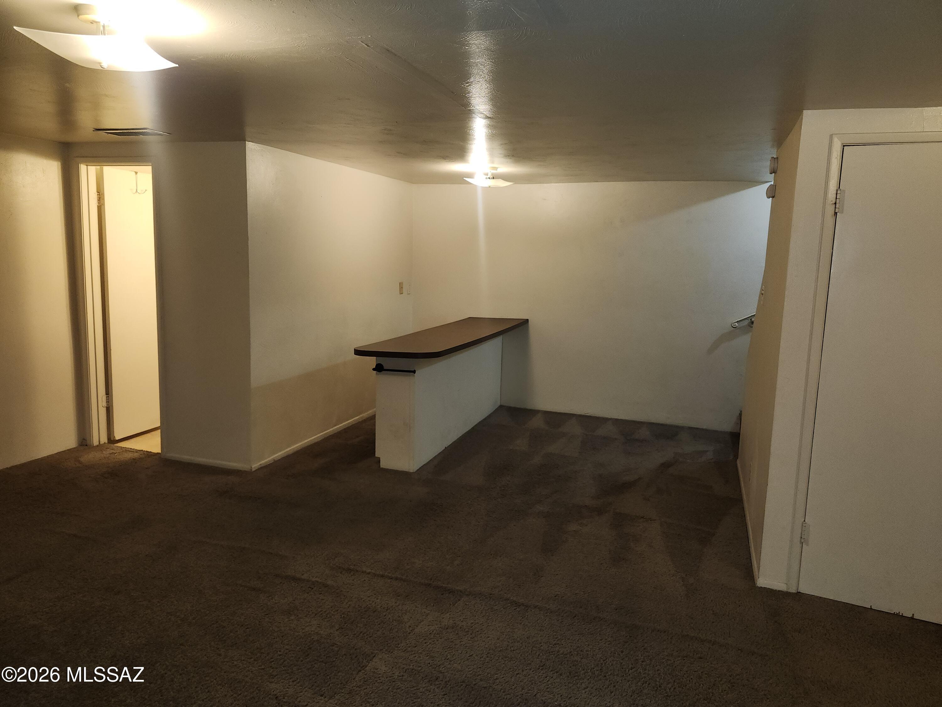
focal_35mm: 23
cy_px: 354
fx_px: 626
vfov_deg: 58.9
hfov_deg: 73.9
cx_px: 471
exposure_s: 1/24
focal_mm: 5.54
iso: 125
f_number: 1.8
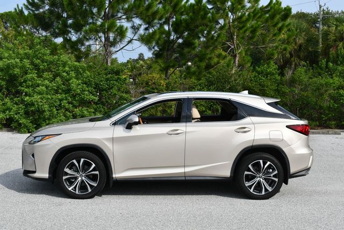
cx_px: 172
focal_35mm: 48
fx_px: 459
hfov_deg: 41.1
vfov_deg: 28.1
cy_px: 115
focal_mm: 24
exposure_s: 1/320
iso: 100
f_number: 8
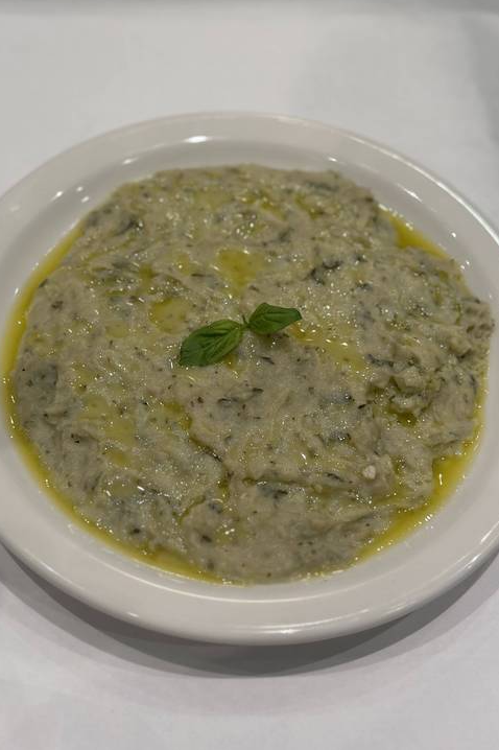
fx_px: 1061
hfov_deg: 26.5
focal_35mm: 51
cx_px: 242
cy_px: 369
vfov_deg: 38.9
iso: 80
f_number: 1.78
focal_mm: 6.86
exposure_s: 1/60
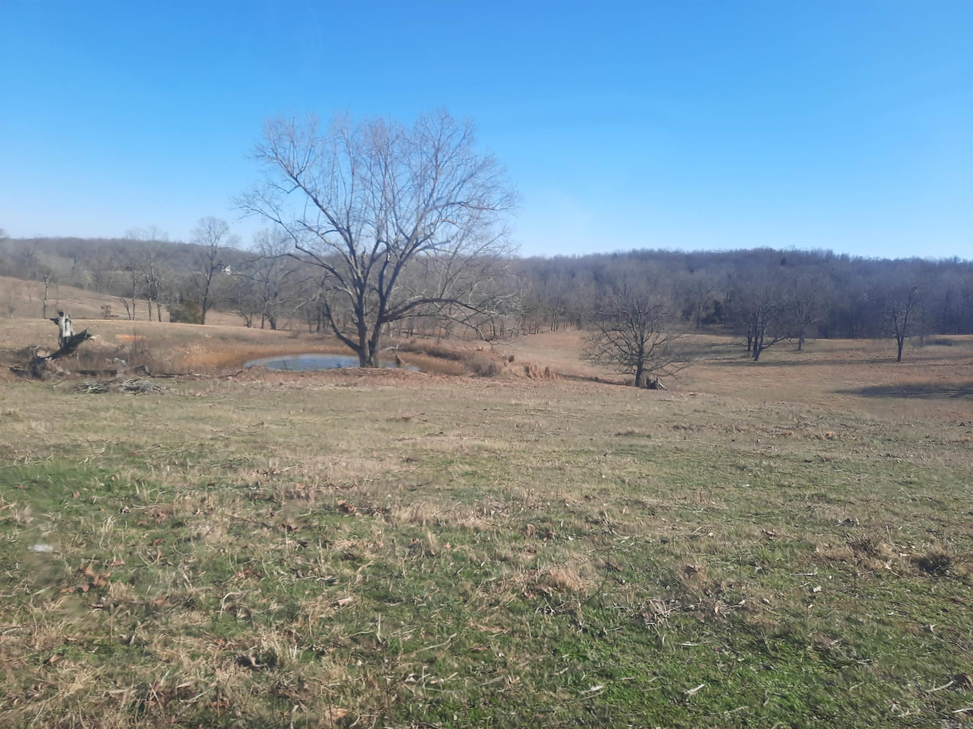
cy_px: 364
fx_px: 703
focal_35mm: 25
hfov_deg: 69.4
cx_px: 486
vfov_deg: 54.9
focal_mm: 4.6
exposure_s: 1/633
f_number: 2
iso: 32
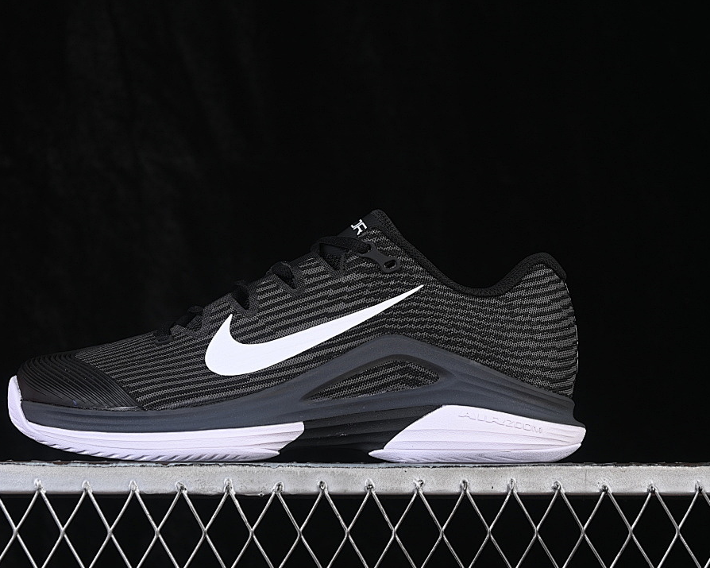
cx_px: 303
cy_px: 284
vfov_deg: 18.1
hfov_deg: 22.5
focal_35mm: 85
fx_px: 1786
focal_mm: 50
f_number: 6.3
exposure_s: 1/60
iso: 160
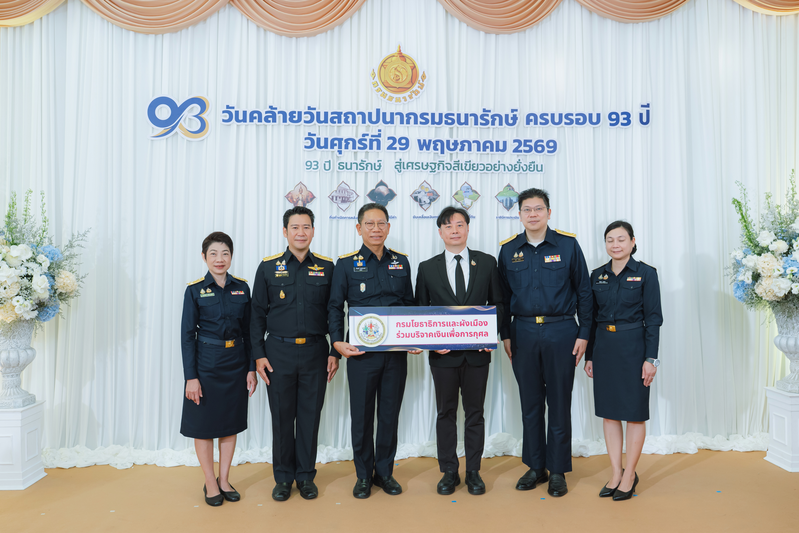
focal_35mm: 29
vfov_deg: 45.0
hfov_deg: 63.7
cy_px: 266
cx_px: 400
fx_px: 644
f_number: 4.5
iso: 800
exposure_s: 1/125
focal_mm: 29
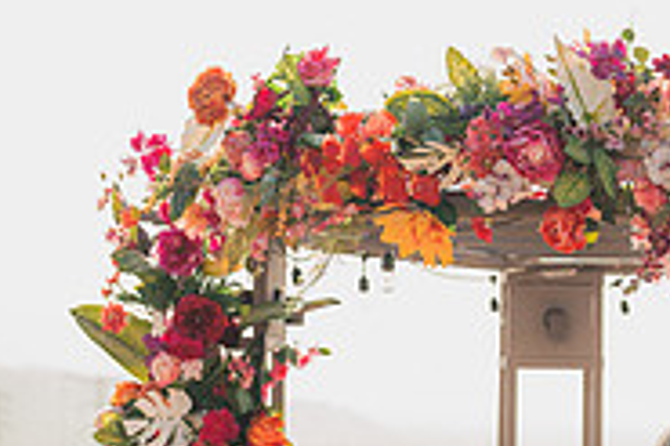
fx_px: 2919
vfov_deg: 8.6
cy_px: 571
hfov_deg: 12.8
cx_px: 797
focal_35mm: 157
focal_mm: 50
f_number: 2
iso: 50
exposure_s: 1/1000
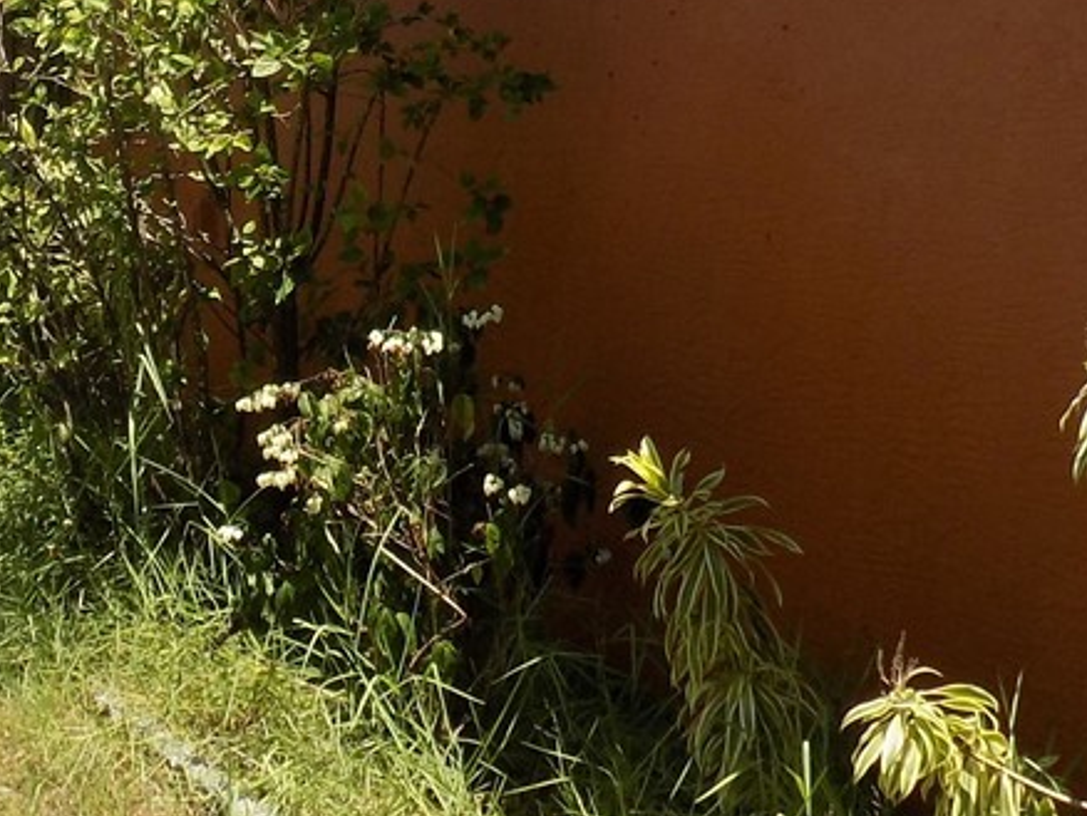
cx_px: 69
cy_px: 260
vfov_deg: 17.5
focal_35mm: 84
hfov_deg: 22.6
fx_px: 2639
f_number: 3.1
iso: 80
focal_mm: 4
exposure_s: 1/640
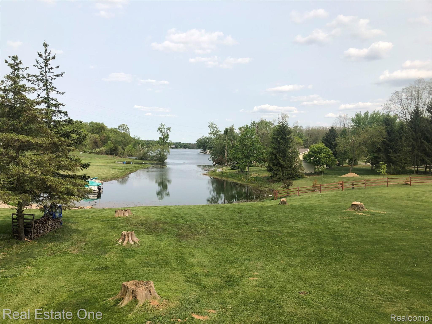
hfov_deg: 63.4
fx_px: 349
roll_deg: -2.2
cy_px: 162
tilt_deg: -3.3
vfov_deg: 49.7
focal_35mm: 28
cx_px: 216
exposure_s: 1/2183
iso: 20
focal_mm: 3.99
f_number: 1.8
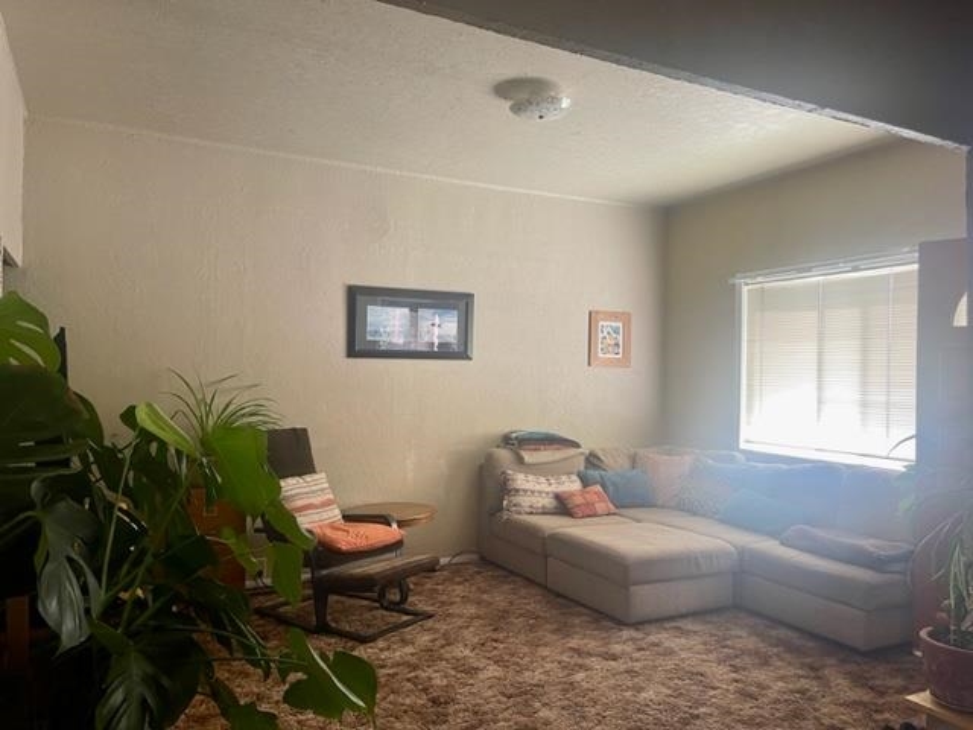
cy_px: 365
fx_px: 731
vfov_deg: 53.1
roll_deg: -1.9
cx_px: 486
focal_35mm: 26
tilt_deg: -0.1
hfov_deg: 67.3
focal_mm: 5.1
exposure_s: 1/60
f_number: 1.6
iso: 100
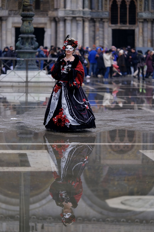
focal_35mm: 113
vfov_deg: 18.1
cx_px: 77
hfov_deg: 12.1
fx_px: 725
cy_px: 116
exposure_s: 1/5800
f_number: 1.2
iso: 160
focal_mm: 75
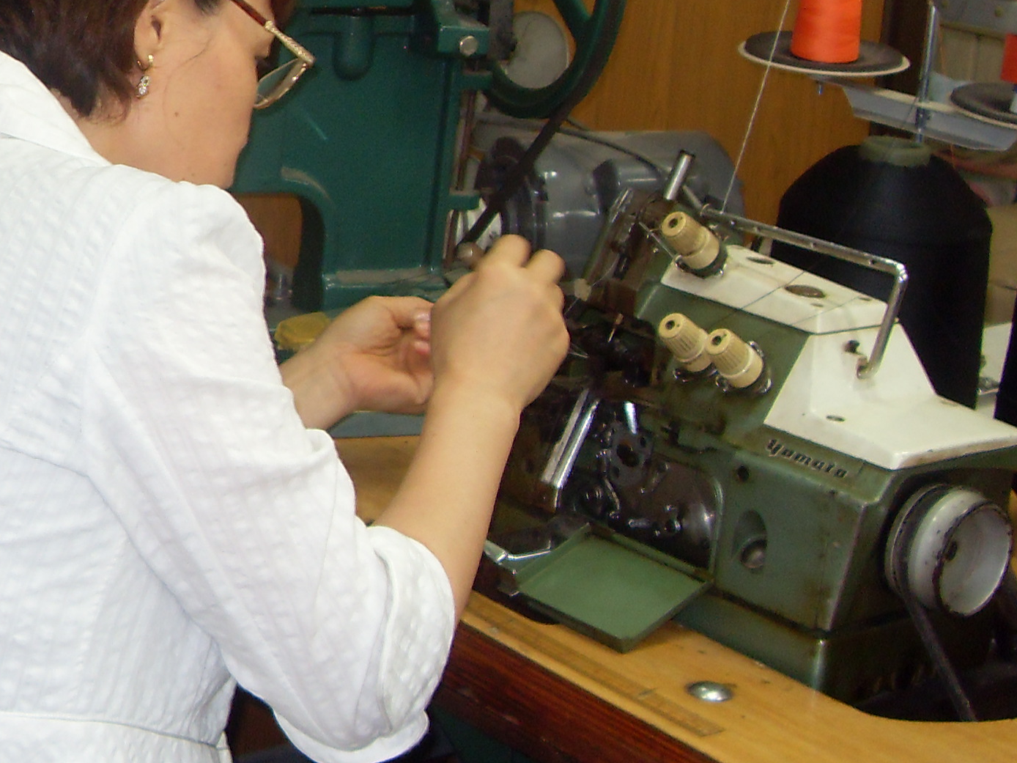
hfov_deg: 22.1
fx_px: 2556
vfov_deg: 16.9
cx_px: 141
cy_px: 177
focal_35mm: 87
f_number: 2.8
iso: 100
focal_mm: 6.3
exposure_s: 1/45
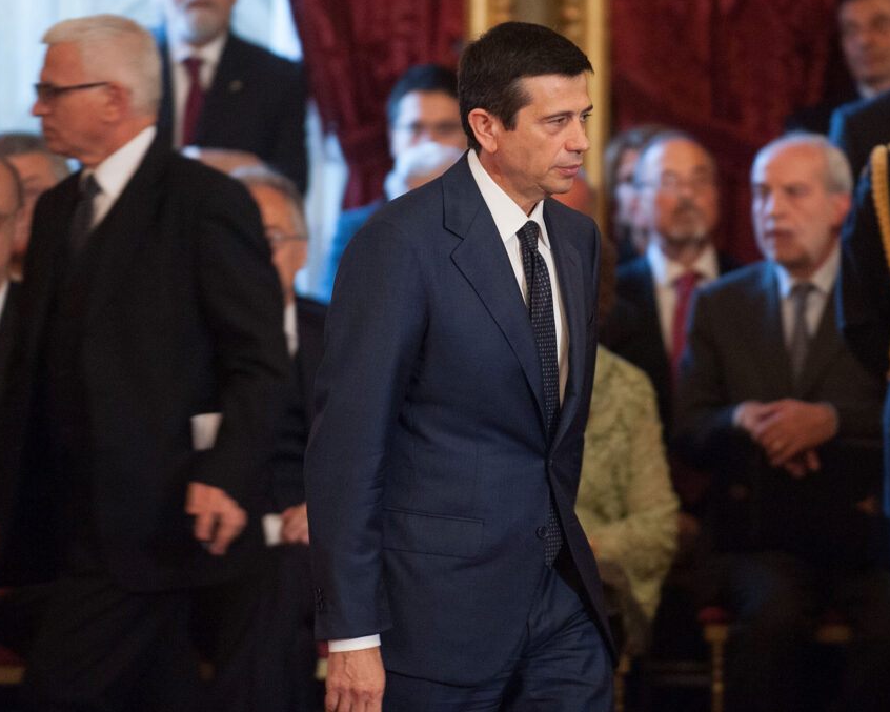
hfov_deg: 8.5
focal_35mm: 227
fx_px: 5980
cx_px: 526
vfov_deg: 6.8
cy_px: 355
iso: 2000
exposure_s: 1/160
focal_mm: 200
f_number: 3.5
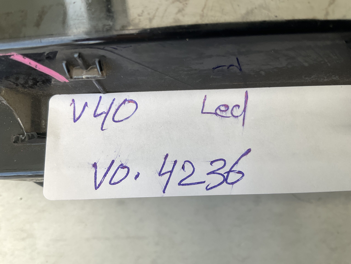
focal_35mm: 29
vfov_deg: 48.2
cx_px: 176
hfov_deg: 61.7
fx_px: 294
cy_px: 132
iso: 16
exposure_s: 1/255
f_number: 1.8
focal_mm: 3
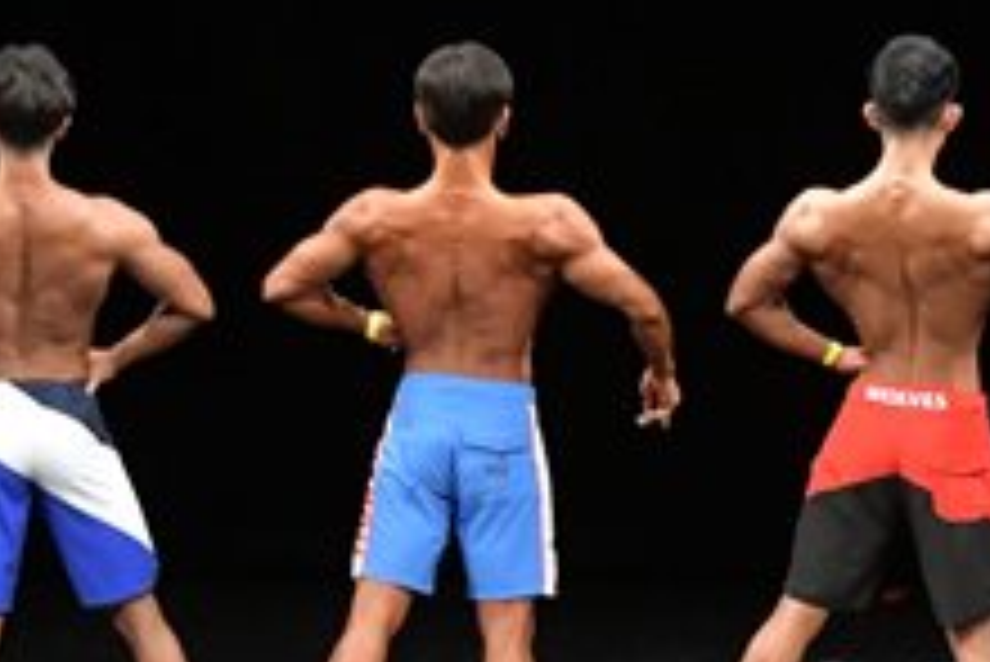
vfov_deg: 3.6
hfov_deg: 5.4
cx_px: 803
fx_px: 10456
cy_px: 284
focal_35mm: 380
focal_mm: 72
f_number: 5.6
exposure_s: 1/400
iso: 3200
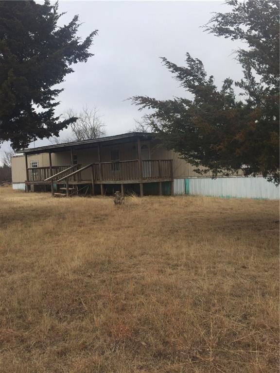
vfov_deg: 61.7
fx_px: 313
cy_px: 186
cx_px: 140
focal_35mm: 29
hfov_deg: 48.2
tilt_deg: -3.2
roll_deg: +2.0
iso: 32
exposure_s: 1/1199
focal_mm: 4.15
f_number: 2.2
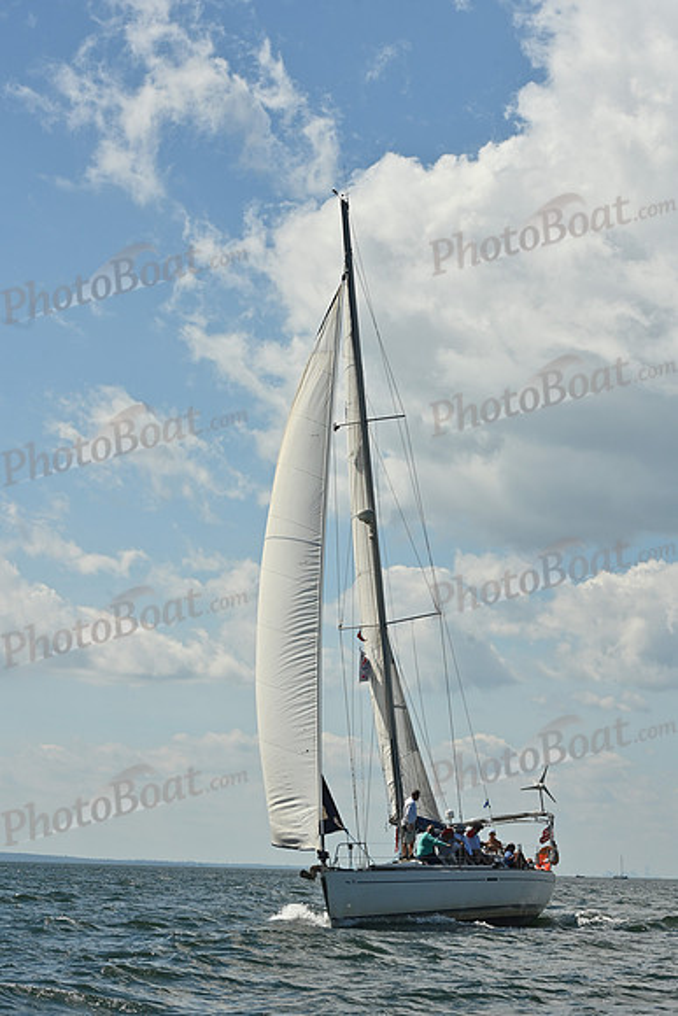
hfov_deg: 14.4
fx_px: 2682
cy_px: 508
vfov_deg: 21.5
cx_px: 339
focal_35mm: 95
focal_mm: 95
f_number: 11
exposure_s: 1/1250
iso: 250
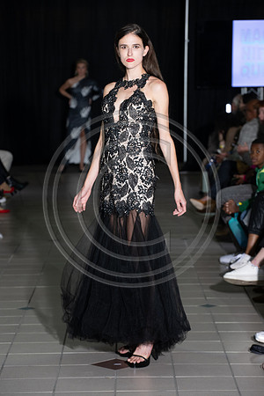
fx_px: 1375
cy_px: 198
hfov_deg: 11.0
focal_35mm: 125
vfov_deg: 16.4
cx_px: 132
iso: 1250
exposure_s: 1/160
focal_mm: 125
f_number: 5.6
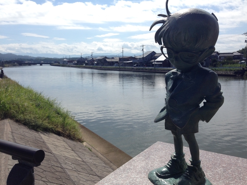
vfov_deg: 42.9
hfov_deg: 55.4
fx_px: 235
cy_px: 92
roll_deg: -0.1
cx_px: 124
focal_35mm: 33
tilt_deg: -6.8
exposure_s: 1/2710
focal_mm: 4.12
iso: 50
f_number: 2.4
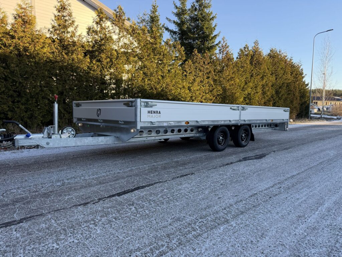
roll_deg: -2.0
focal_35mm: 24
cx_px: 171
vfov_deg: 56.8
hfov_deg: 71.6
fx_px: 237
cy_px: 128
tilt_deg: -4.0
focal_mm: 6.76
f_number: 1.78
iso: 100
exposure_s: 1/868
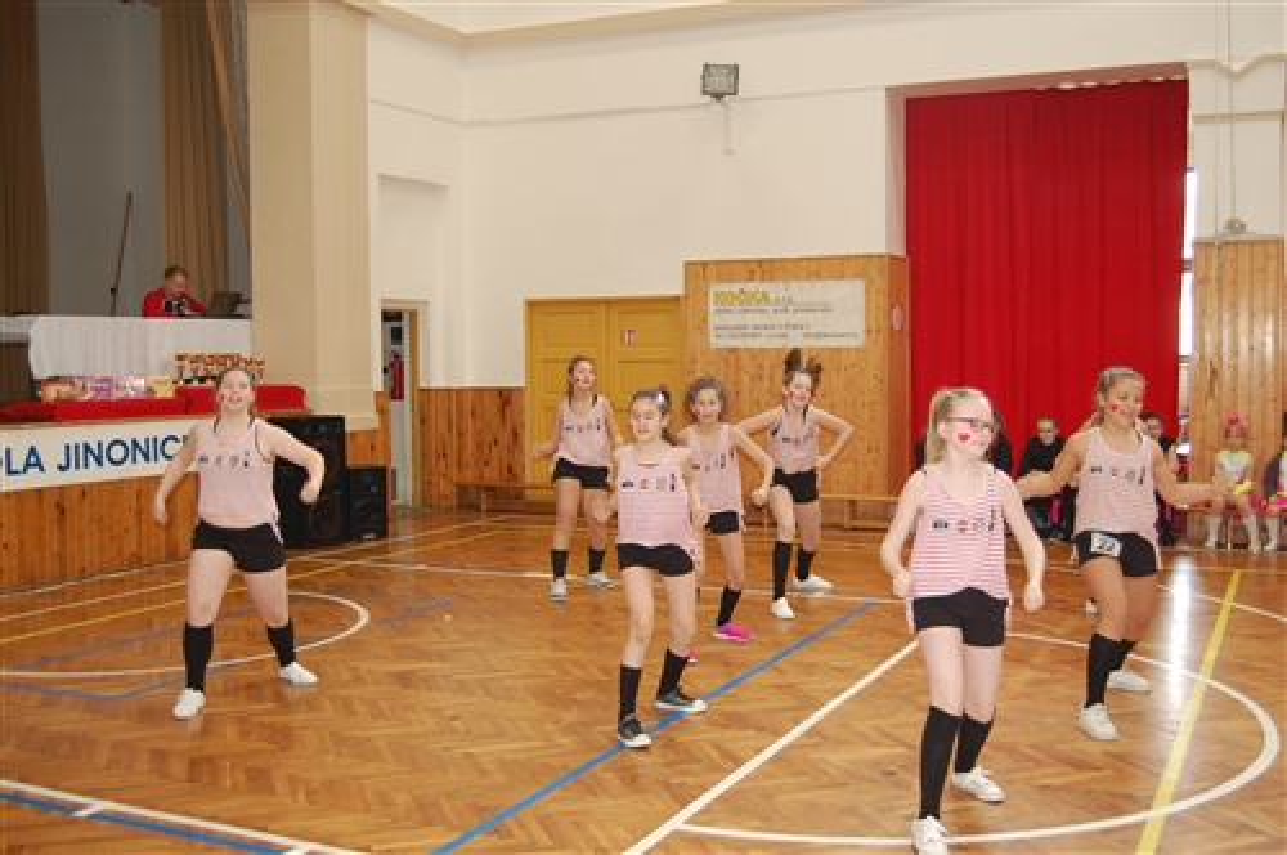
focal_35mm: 39
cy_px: 428
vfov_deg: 34.1
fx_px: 1392
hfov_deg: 49.6
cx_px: 644
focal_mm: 26
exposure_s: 1/60
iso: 500
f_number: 4
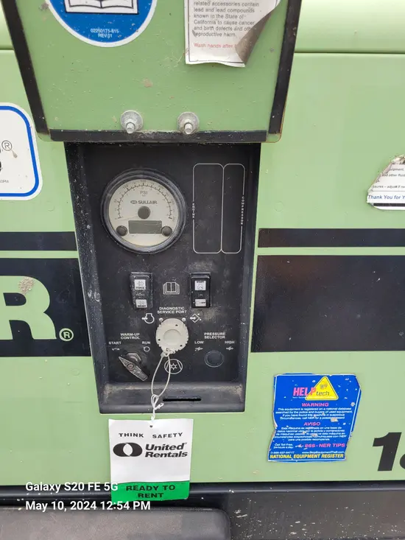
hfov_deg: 53.1
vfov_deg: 67.3
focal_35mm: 26
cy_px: 270
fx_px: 405
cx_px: 202
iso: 40
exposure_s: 1/713
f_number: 1.8
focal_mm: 5.4
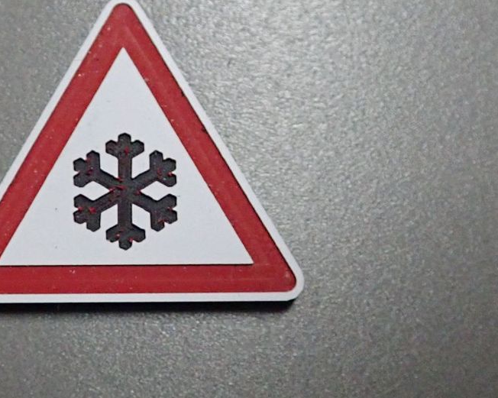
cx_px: 121
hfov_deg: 39.2
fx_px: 678
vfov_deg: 32.6
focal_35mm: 46
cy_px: 158
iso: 640
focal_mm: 5.5
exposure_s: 1/200
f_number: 2.3
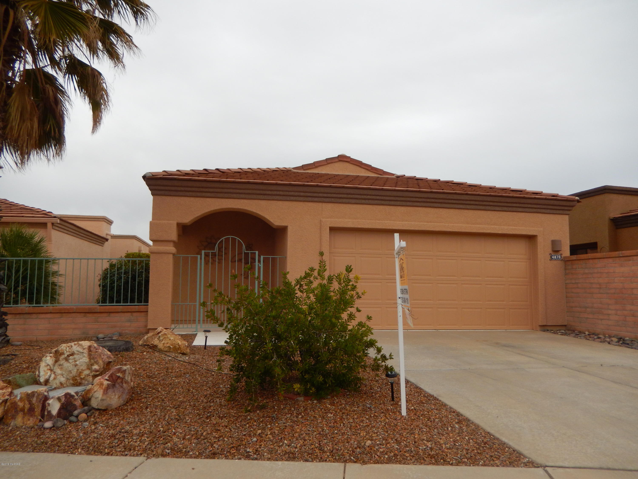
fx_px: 461
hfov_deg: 69.4
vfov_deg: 54.9
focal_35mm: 25
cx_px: 319
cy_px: 240
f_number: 3.4
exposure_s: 1/200
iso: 125
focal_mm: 4.5
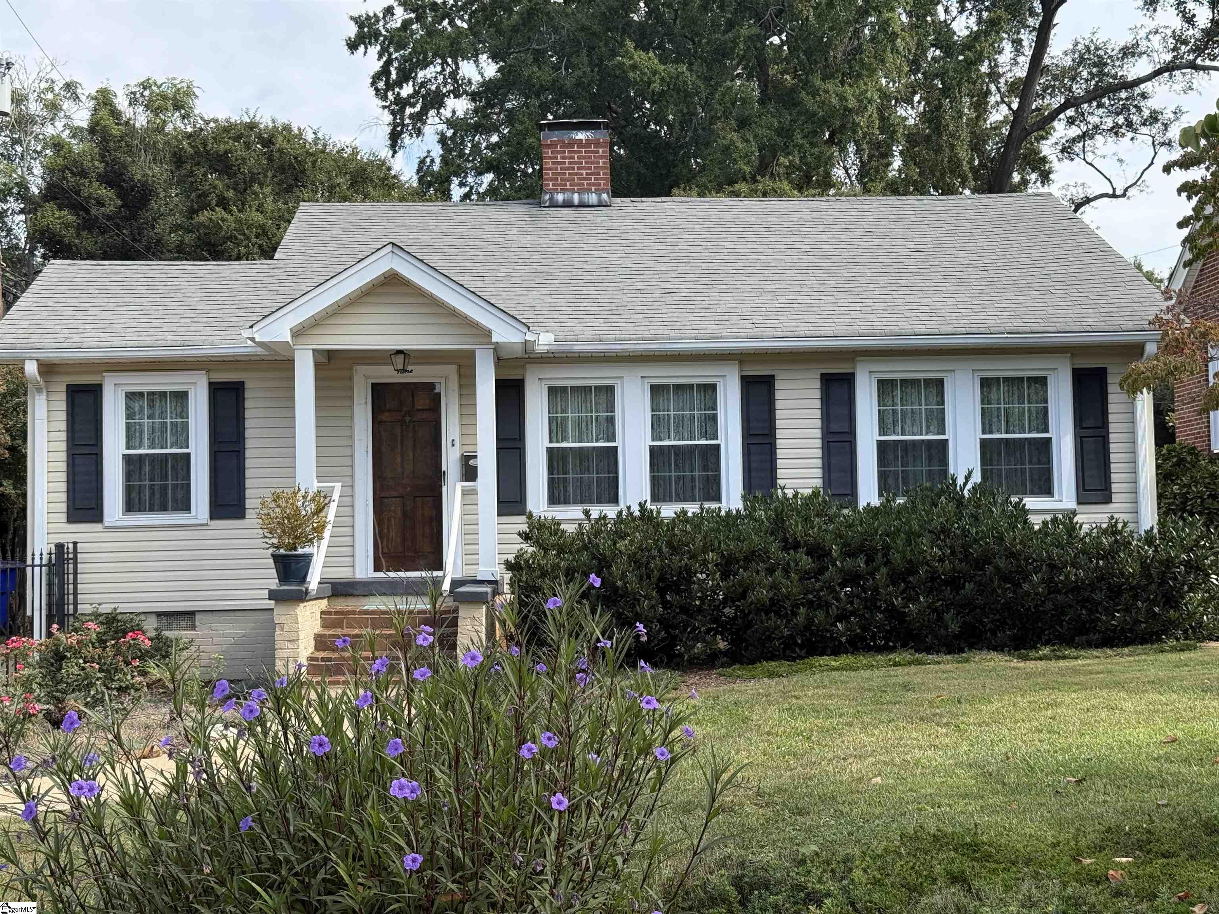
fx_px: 1690
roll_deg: +0.6
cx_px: 610
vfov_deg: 30.3
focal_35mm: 48
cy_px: 457
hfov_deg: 39.7
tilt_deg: +2.7
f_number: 1.78
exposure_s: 1/1608
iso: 64
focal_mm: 6.76
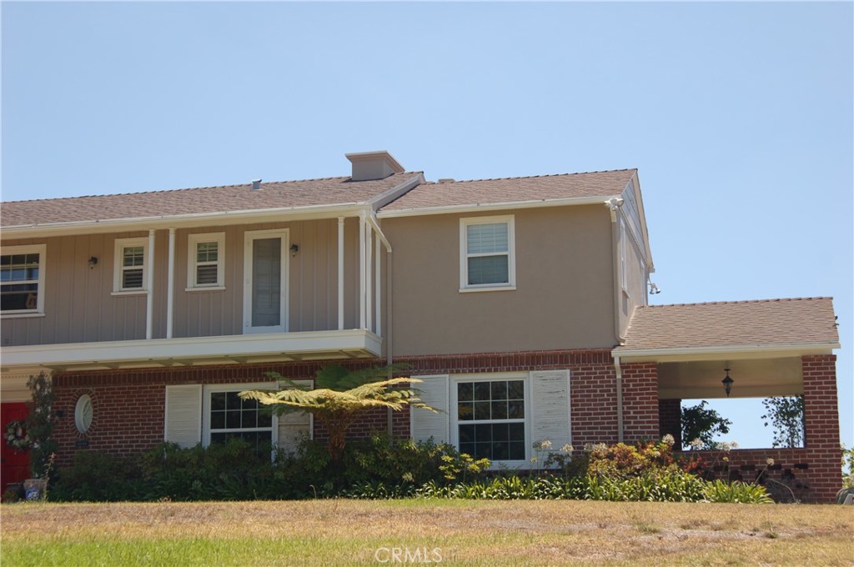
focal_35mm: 60
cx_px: 427
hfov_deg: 33.4
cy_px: 284
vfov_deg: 22.6
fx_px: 1422
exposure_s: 1/500
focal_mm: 40
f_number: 6.3
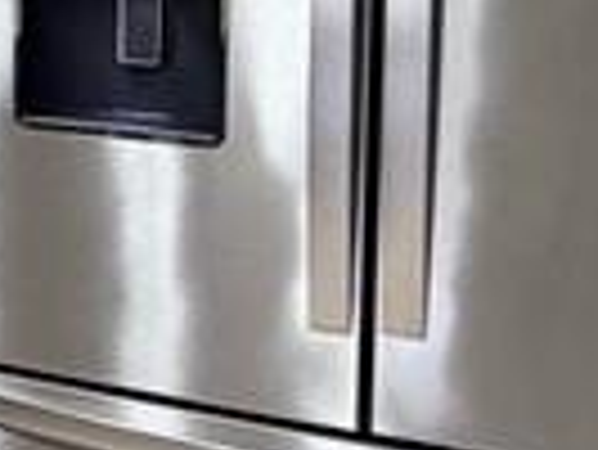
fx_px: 1867
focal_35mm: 108
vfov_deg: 13.4
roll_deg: +1.9
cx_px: -1254
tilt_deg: -2.9
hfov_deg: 10.9
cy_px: -81
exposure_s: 1/60
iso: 320
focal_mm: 2.22
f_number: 2.2
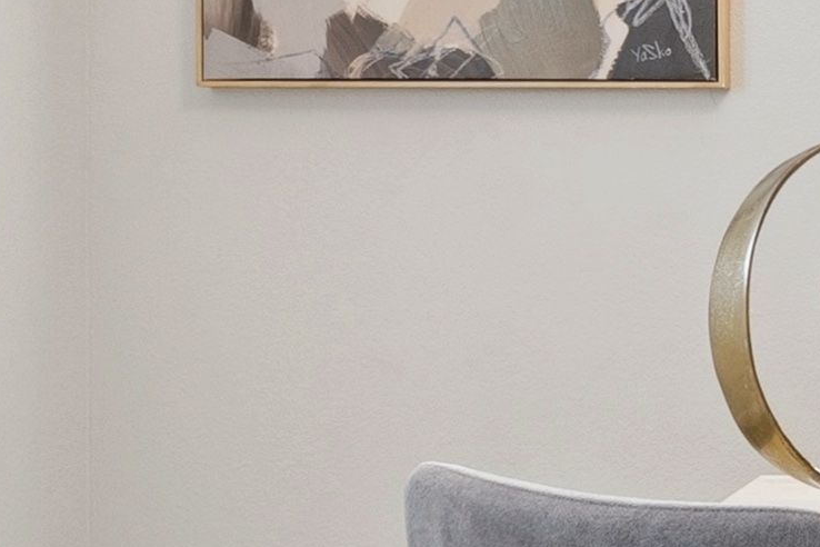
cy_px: 177
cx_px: 1206
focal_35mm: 92
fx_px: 2095
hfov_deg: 19.5
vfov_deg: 14.8
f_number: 8
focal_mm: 16
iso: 640
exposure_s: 1/60
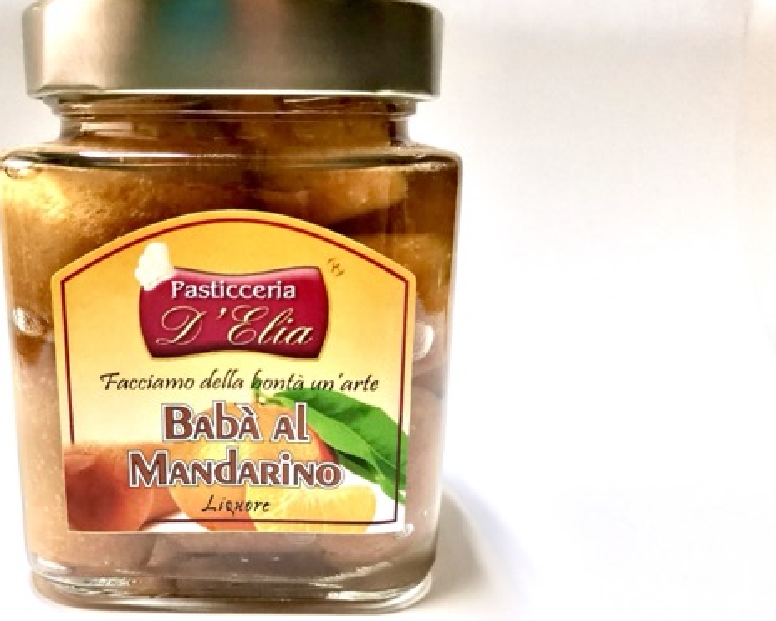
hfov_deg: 50.6
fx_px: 804
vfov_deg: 42.2
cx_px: 256
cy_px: 345
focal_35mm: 35
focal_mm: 4.75
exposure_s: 1/100
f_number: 1.8
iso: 200
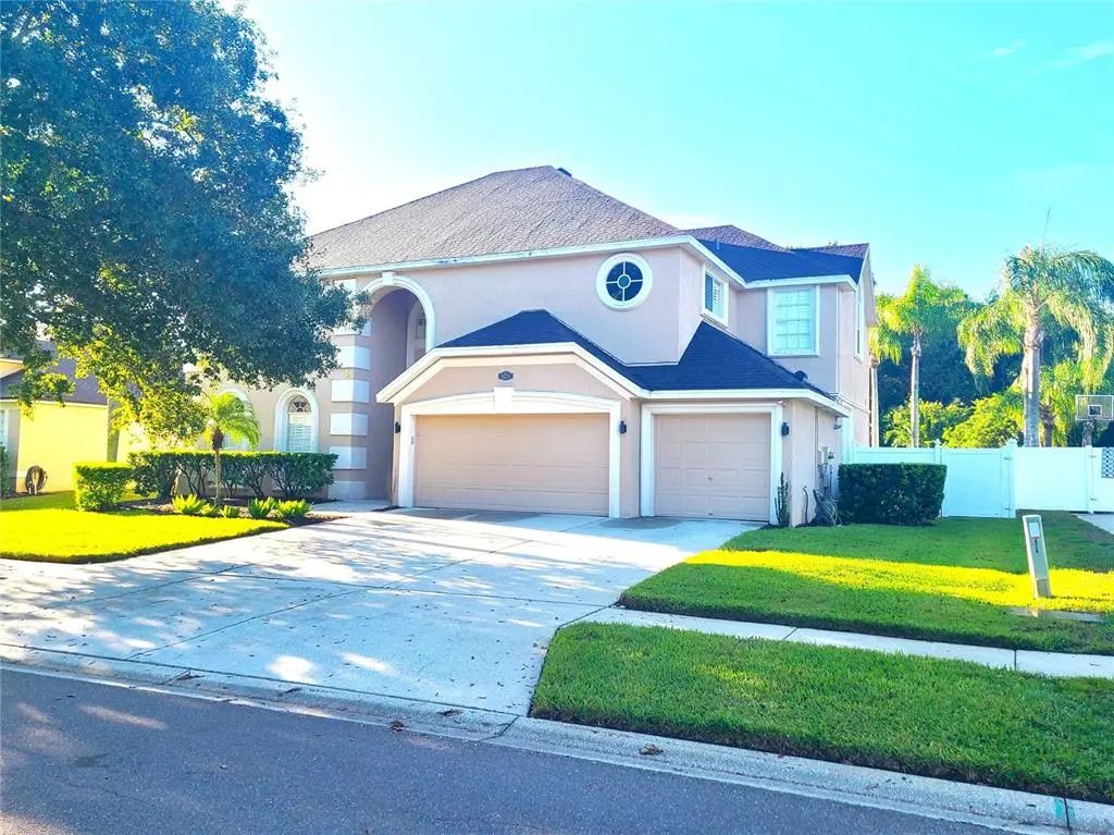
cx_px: 557
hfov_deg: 67.3
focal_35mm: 26
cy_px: 418
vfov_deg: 53.0
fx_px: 836
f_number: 1.8
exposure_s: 1/799
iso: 40
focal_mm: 5.4
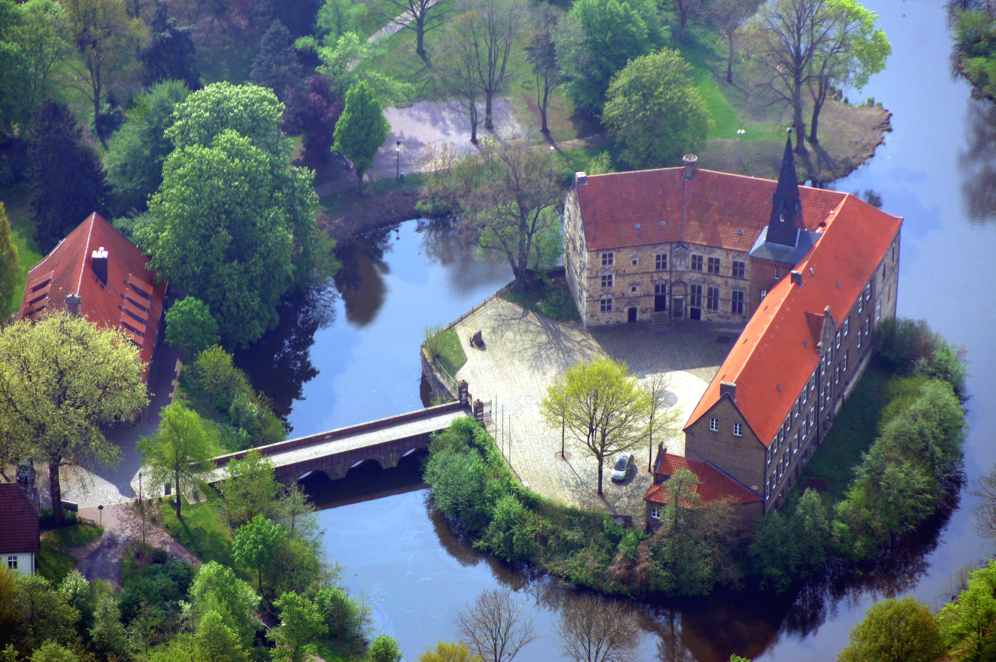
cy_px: 331
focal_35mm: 300
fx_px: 8291
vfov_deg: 4.6
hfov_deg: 6.9
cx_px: 498
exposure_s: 1/500
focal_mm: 200
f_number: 5.6
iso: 100
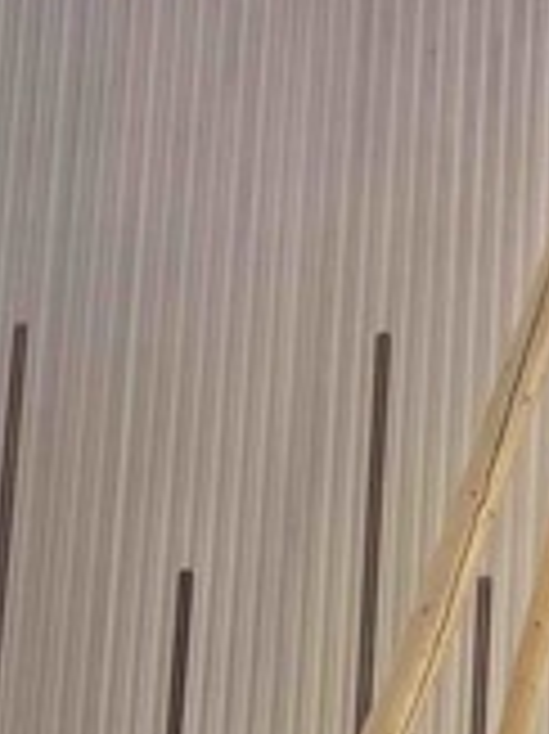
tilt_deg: +15.8
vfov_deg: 13.1
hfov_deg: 9.5
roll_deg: -0.9
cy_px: 518
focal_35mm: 151
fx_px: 3197
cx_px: 860
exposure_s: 1/121
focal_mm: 6.76
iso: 200
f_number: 1.78
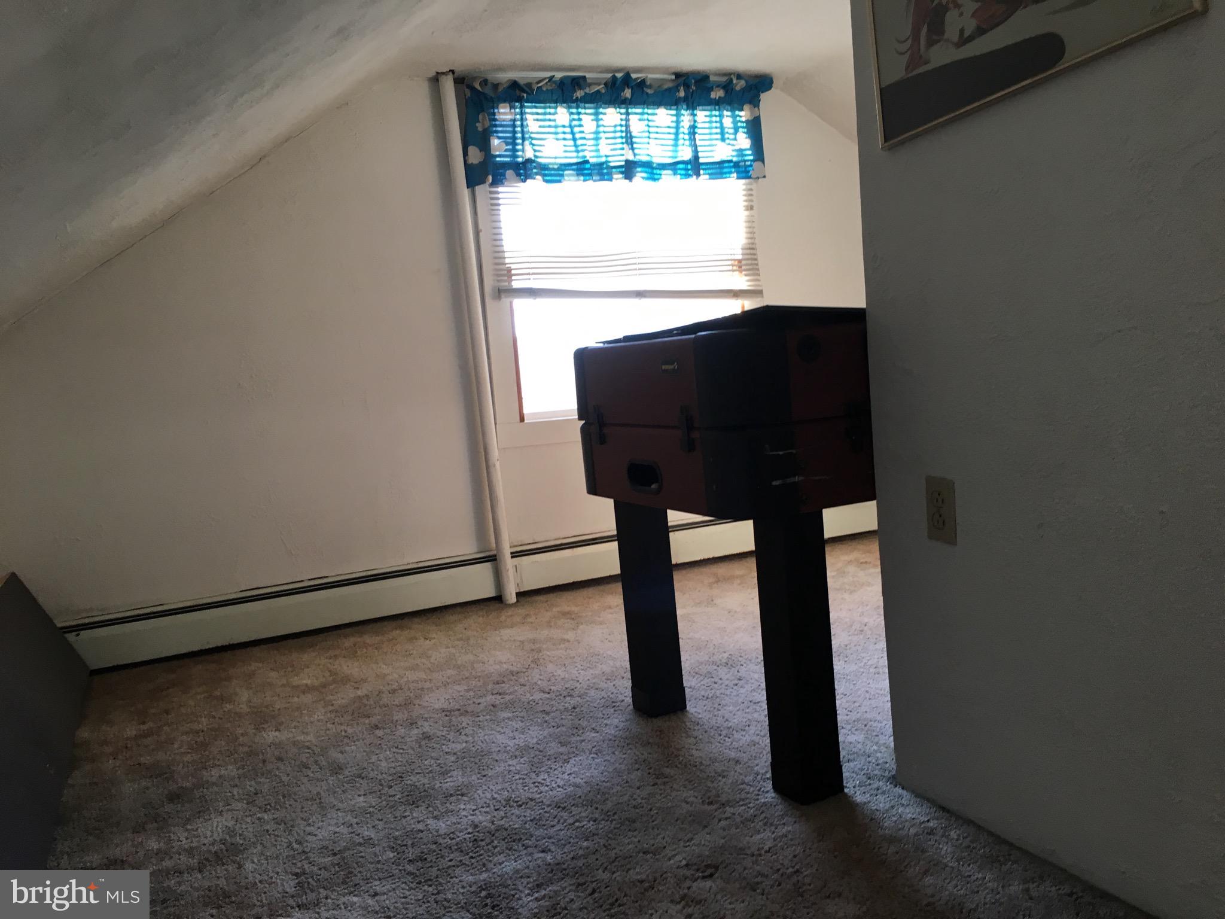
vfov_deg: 48.2
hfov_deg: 61.7
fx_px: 1026
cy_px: 460
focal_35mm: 29
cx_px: 612
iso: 25
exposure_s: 1/30
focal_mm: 4.15
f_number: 2.2
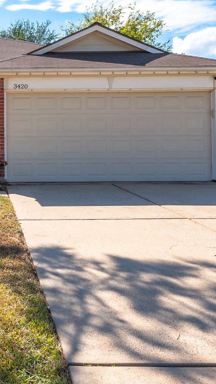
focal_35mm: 45
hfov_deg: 24.5
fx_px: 458
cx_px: -31
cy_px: 138
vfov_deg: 45.0
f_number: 14
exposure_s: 1/60
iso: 125
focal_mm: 20
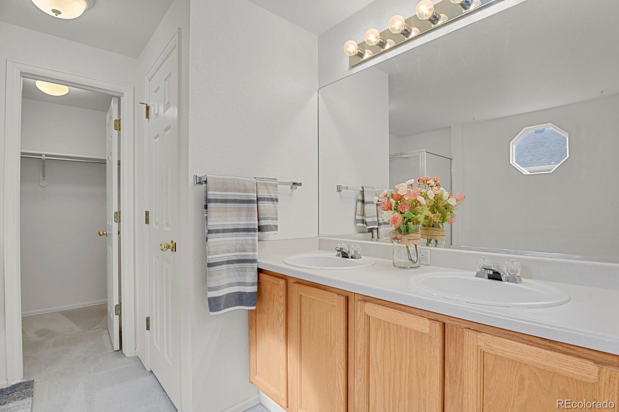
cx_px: 310
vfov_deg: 70.4
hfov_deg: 93.3
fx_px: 292
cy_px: 206
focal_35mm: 17
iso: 250
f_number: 8
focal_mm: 17
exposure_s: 1/1.25
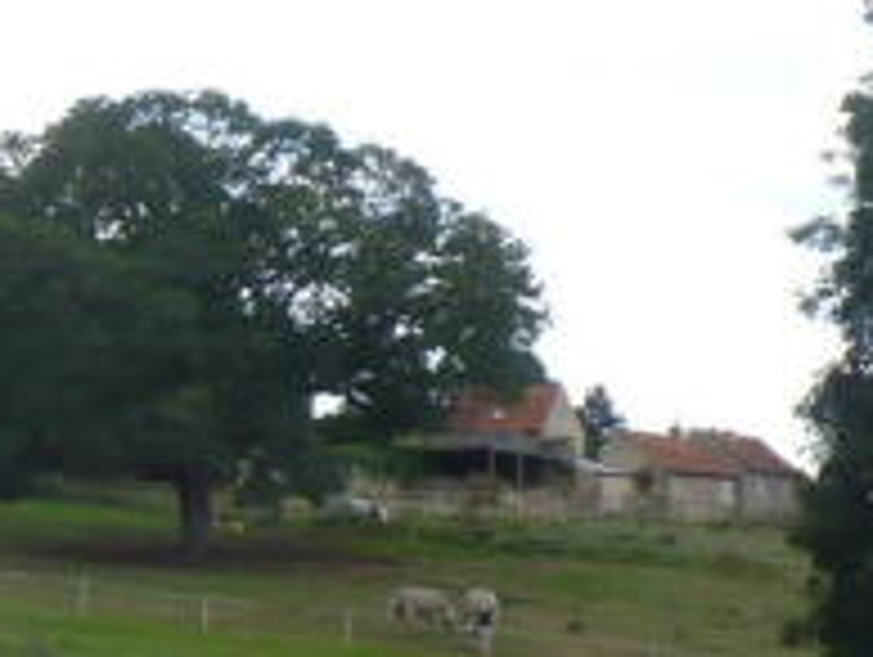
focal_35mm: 111
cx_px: -281
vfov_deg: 13.3
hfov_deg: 16.7
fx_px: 2803
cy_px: 538
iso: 200
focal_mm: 6.1
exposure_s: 1/160
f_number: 8
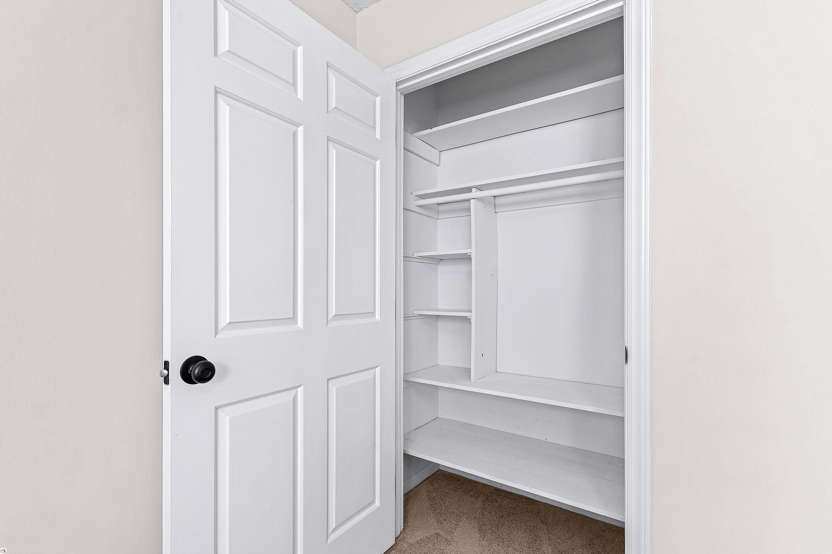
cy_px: 286
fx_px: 370
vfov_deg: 73.7
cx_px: 406
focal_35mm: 16
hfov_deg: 96.7
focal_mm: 10
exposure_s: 1/2
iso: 100
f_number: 8
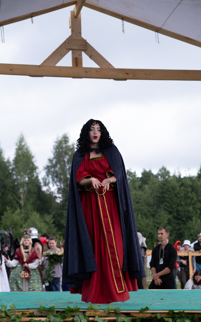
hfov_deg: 16.5
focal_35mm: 79
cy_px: 162
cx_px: 101
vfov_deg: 26.1
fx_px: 692
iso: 800
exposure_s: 1/800
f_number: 3.6
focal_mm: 51.6
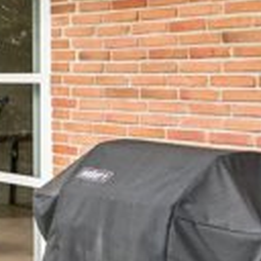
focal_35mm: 106
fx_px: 904
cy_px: 60
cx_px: -324
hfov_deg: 13.2
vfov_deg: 16.3
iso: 800
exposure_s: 1/640
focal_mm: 20
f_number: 7.1
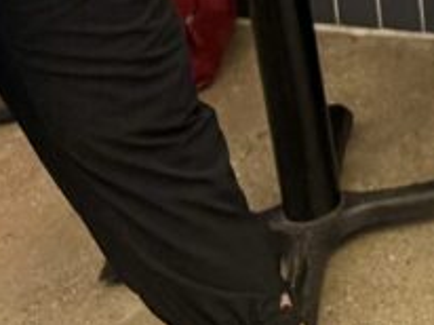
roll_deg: +3.9
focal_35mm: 140
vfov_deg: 8.8
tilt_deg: -10.0
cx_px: 853
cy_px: -620
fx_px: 1753
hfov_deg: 12.5
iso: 200
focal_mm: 6.76
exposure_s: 1/60
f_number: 1.78
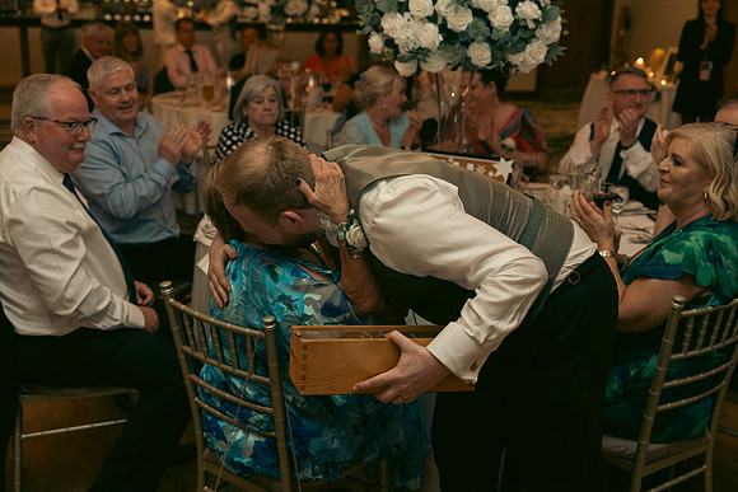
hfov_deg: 44.5
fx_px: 902
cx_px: 369
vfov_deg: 30.5
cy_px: 246
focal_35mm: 44
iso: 2500
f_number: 3.5
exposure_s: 1/160
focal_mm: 44
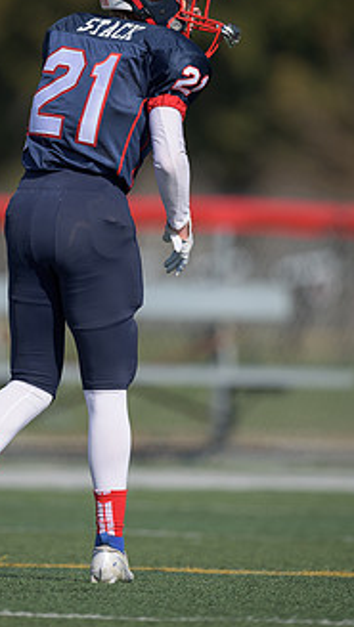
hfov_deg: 1.7
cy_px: 218
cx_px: 109
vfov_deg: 3.0
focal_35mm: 718
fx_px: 11957
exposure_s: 1/1000
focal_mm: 500
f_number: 4.5
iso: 100
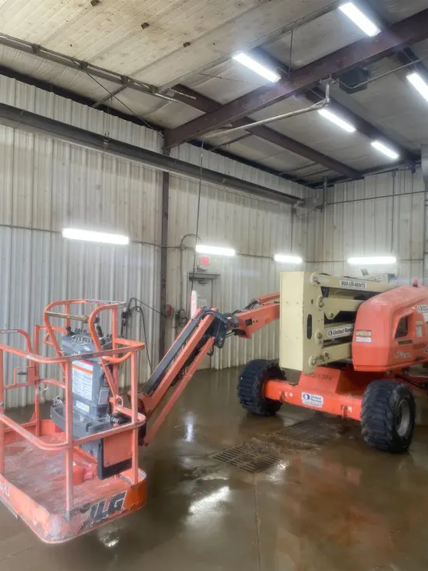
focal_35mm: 26
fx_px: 429
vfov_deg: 67.3
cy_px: 286
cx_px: 214
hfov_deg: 53.1
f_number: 1.6
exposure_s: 1/120
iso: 80
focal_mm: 4.2
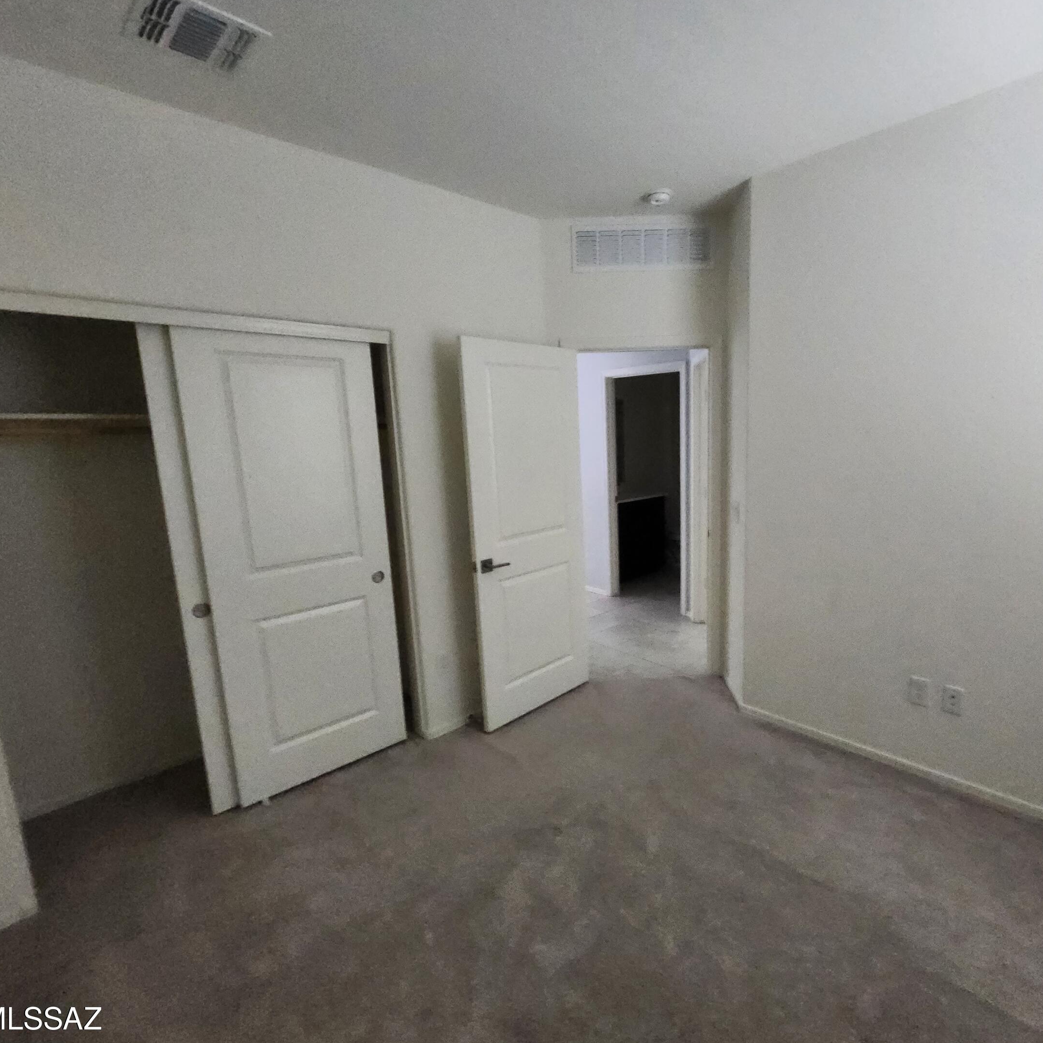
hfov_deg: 86.7
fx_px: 545
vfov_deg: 87.4
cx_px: 606
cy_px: 524
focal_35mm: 16
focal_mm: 1.74
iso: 640
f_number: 2.2
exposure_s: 1/30
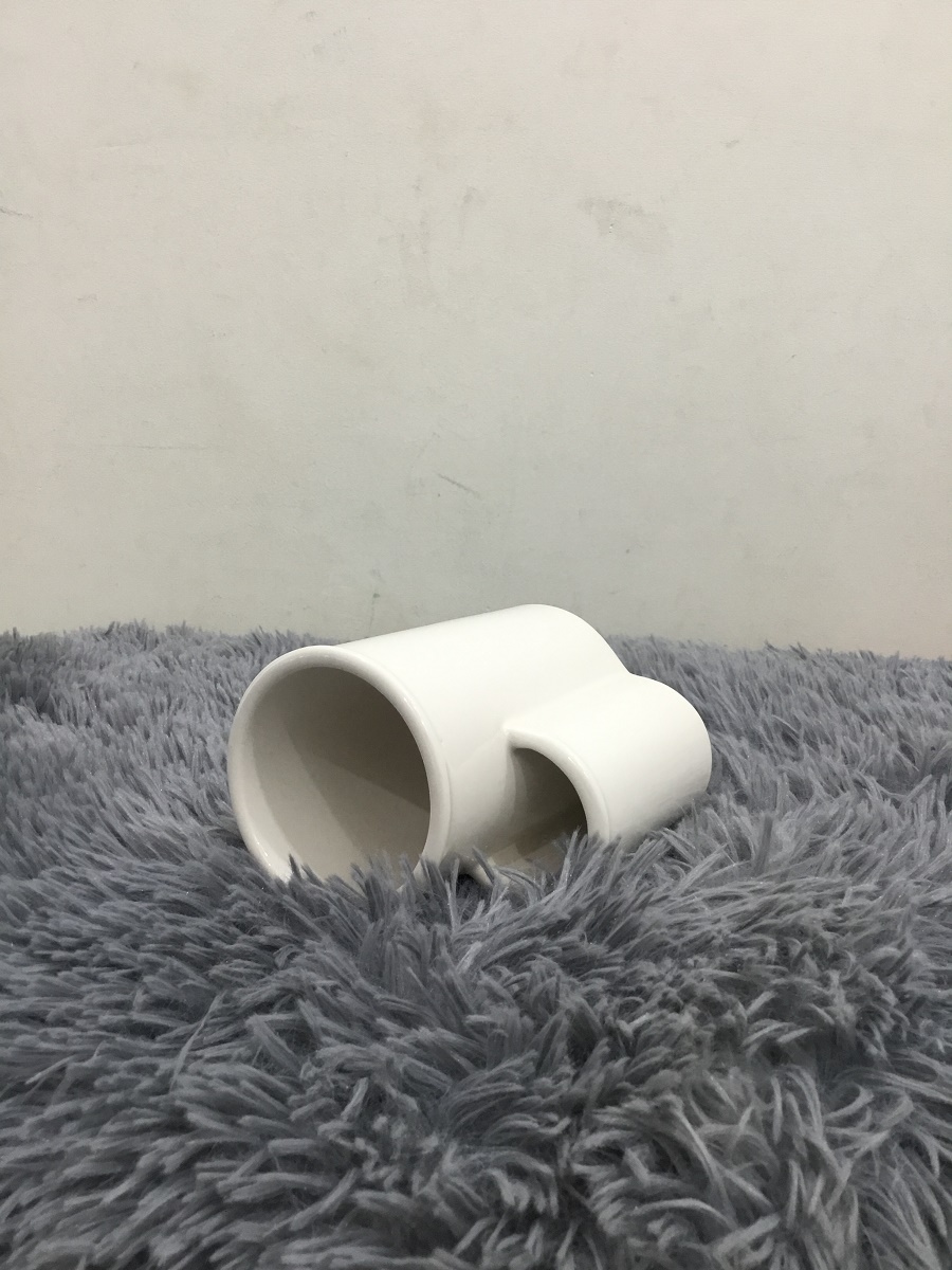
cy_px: 635
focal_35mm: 31
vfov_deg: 58.4
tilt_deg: -13.5
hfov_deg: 45.4
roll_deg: +1.4
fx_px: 1137
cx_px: 476
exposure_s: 1/33
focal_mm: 3.3
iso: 100
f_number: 2.4
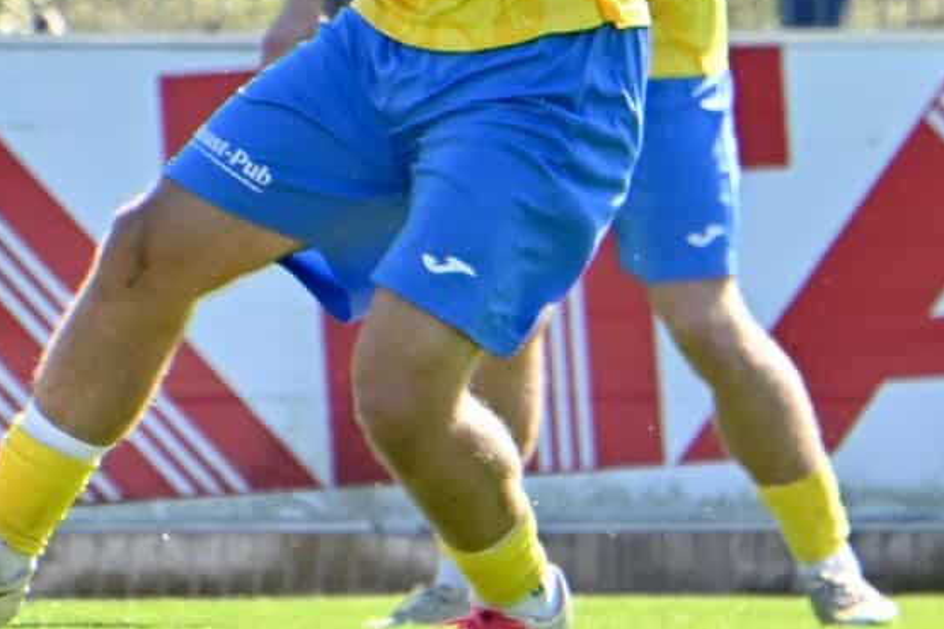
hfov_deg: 1.5
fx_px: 34889
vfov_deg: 1.0
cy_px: 6
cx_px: -116
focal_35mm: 1331
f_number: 5.6
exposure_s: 1/1600
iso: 800
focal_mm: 360
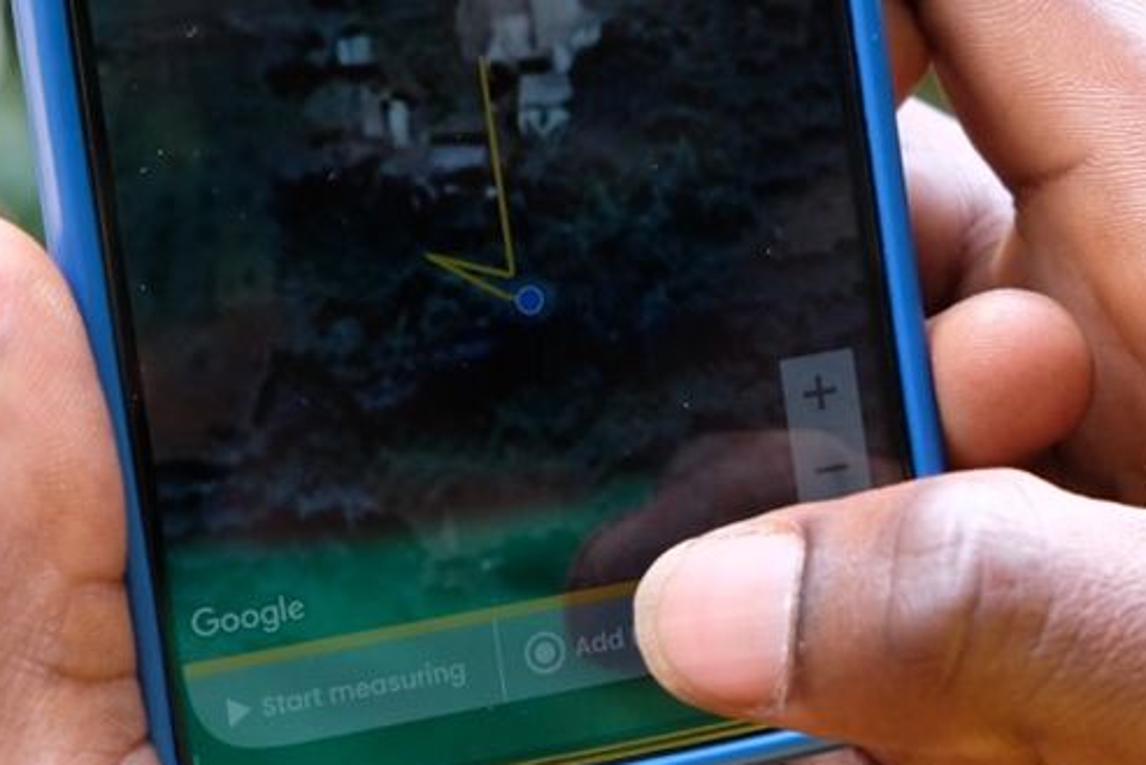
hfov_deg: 14.7
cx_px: 888
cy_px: -57
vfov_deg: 9.8
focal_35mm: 139
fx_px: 4426
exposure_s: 1/125
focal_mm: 35.8
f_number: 3.6
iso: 640
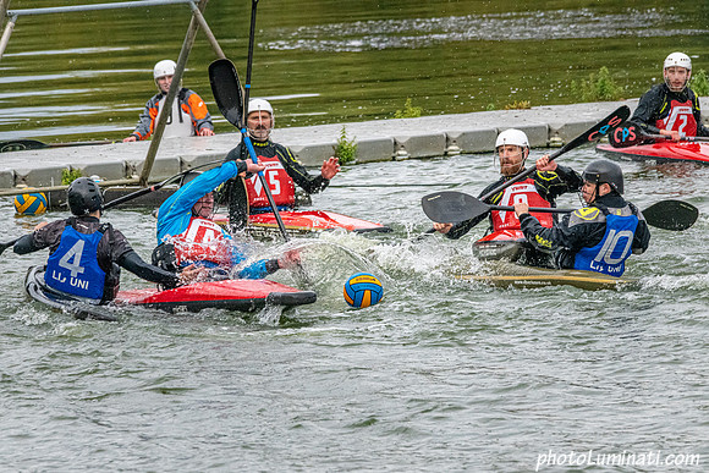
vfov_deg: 3.9
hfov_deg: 5.8
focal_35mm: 355
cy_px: 280
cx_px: 366
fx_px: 6987
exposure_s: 1/2000
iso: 3200
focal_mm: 300
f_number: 10
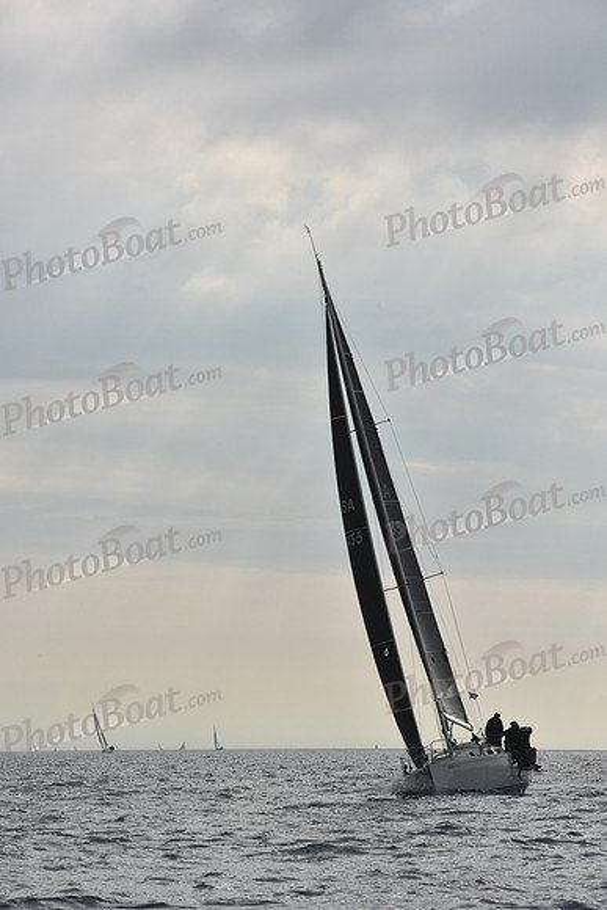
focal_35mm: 160
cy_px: 455
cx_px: 304
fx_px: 4044
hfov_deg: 8.6
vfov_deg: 12.8
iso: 400
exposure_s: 1/800
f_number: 14
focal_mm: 160
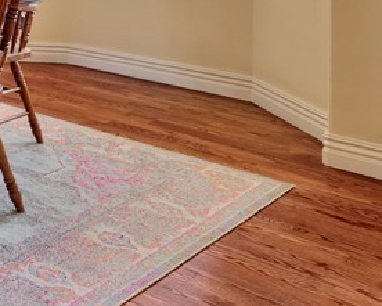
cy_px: -87
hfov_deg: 23.0
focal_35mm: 59
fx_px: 667
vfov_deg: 23.1
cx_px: -248
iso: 100
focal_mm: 16
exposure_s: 1/4
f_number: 7.1
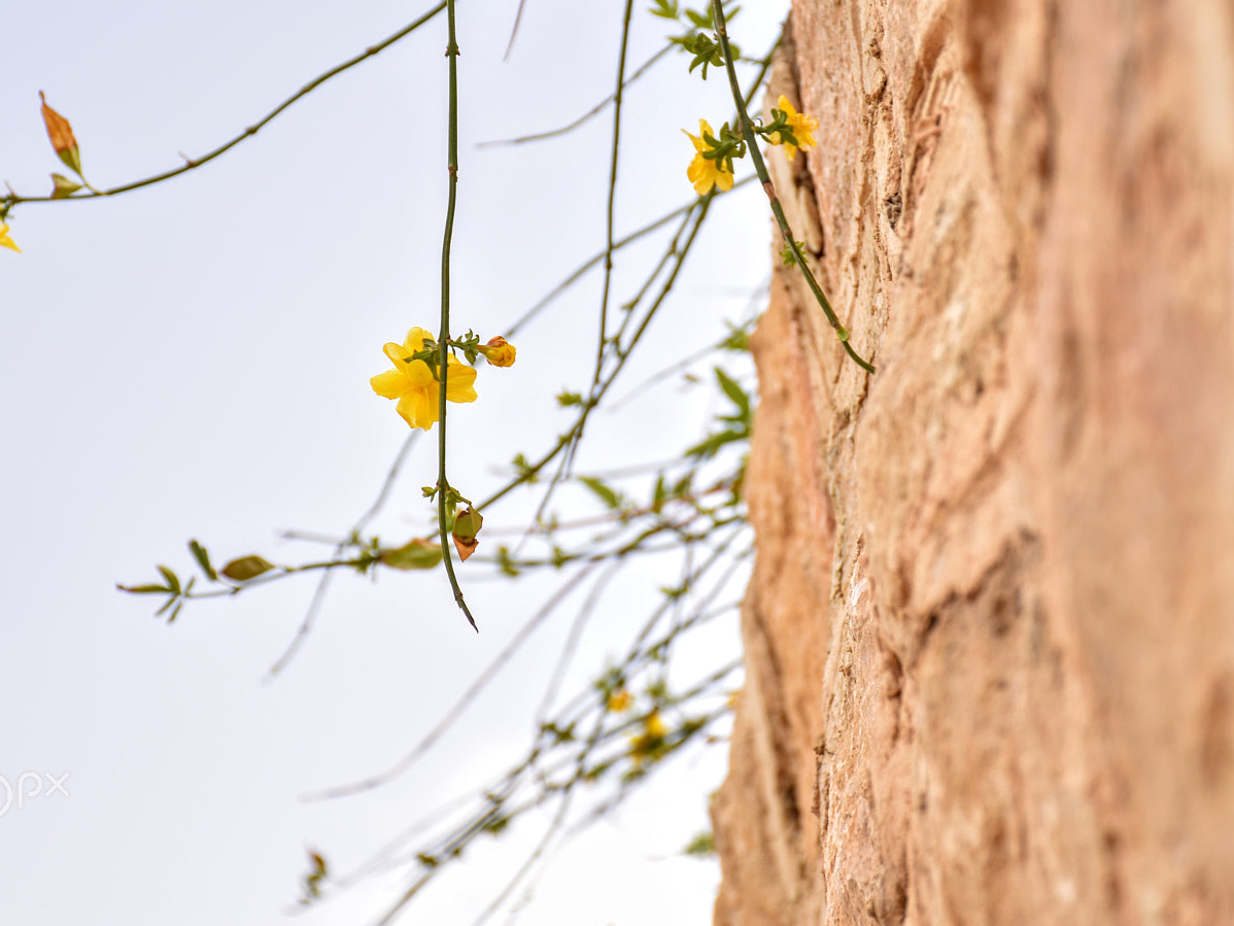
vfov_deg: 9.1
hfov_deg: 12.1
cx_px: 638
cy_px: 382
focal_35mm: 164
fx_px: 5835
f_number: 5.6
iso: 160
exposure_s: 1/200
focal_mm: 85
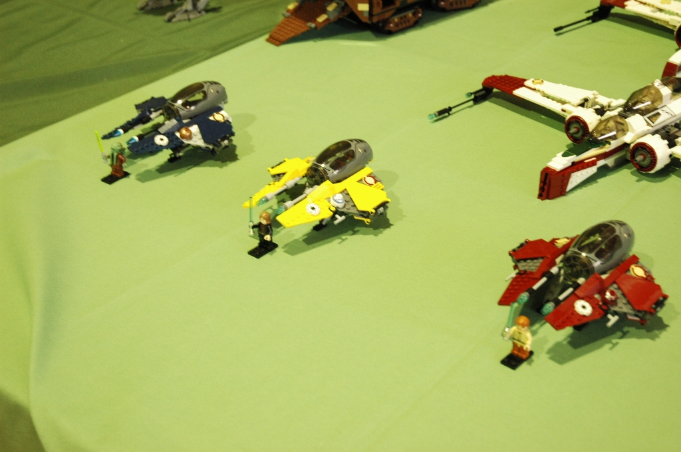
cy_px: 226
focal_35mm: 57
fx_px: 1077
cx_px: 340
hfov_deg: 35.1
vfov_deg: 23.7
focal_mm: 38
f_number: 4.5
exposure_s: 1/10
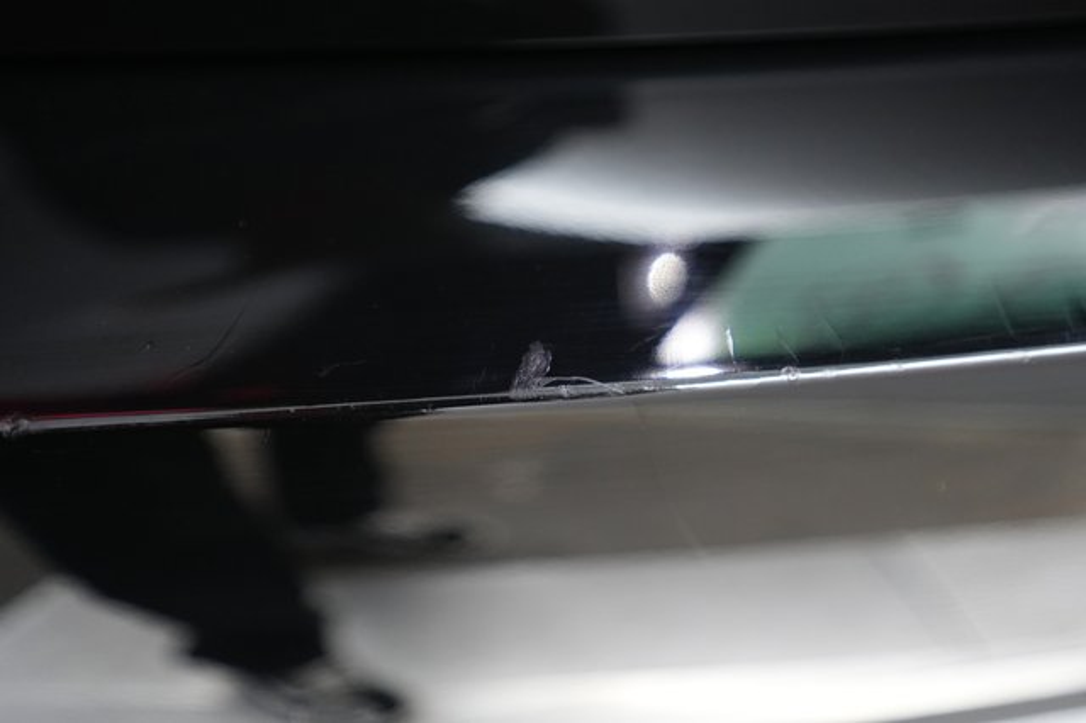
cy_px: 362
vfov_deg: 46.4
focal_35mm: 28
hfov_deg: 65.5
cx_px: 543
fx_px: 844
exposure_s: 1/60
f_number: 2.8
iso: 3200
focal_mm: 28
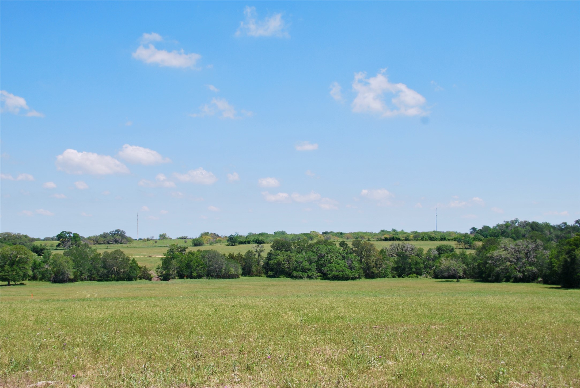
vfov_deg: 28.1
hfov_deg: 41.1
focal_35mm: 48
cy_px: 194
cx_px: 290
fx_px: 774
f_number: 8
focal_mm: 32
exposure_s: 1/250
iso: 100
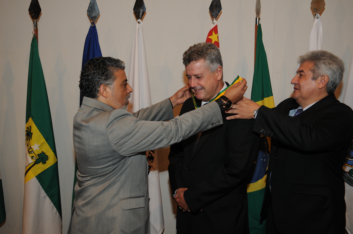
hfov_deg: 49.6
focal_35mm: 39
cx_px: 176
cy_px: 117
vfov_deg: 34.1
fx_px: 382
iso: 500
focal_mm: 26
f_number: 2.8
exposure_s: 1/125
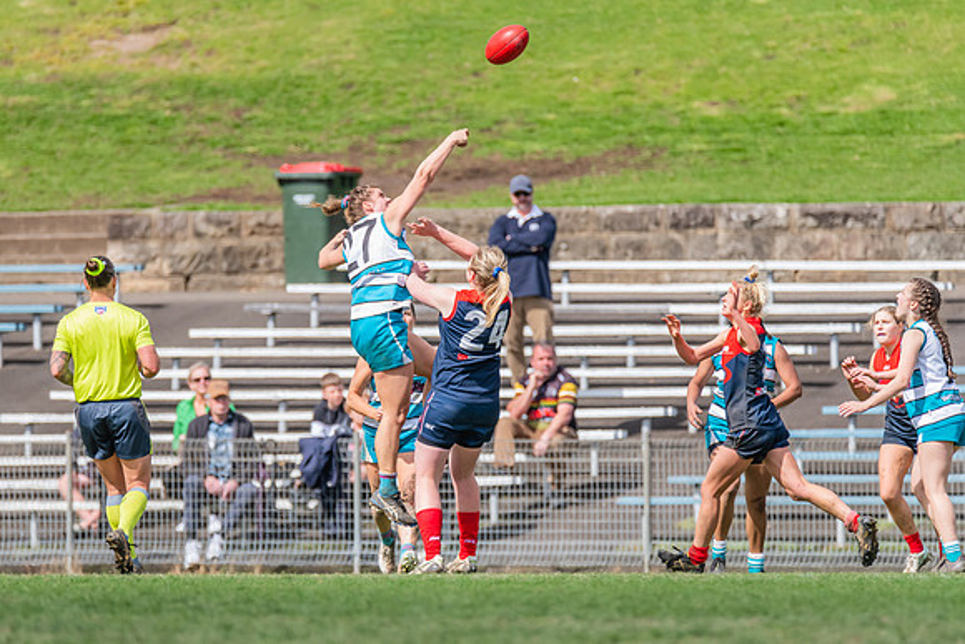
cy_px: 359
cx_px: 418
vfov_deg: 2.0
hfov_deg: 3.0
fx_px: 18513
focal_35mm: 691
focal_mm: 600
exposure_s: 1/1600
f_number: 9
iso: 800
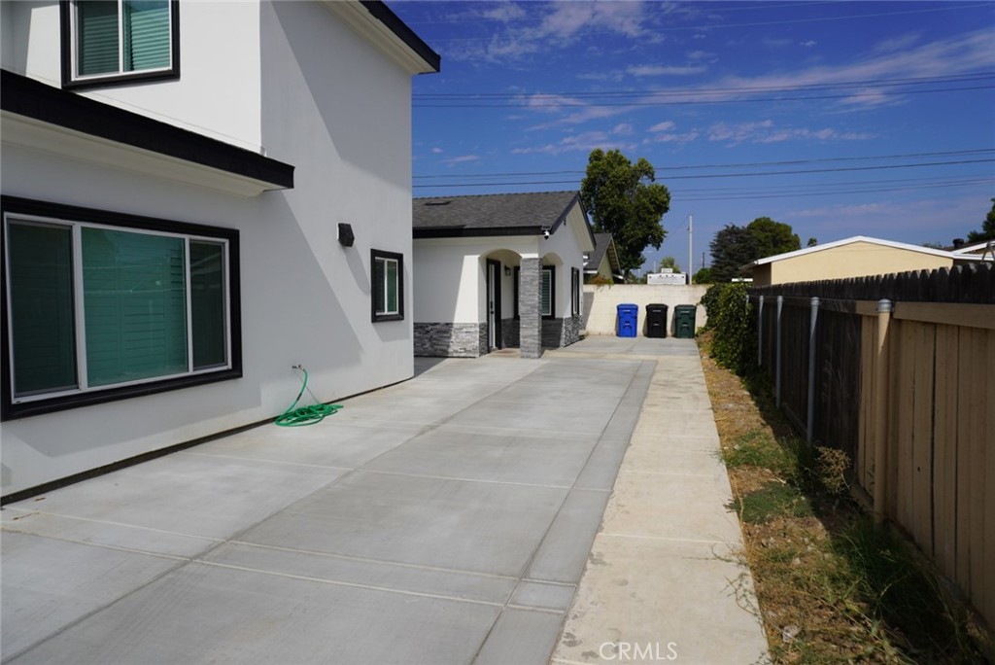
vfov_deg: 53.2
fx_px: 664
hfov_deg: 73.7
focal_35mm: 24
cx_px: 498
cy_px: 332
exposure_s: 1/1600
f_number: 5
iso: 100
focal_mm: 16
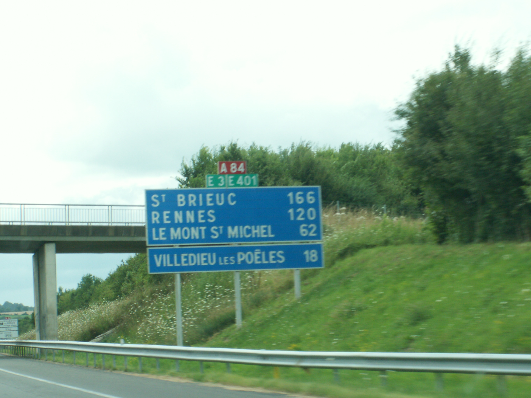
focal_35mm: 108
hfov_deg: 18.2
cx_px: 294
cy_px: 197
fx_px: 1656
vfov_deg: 13.7
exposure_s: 1/60
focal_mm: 15.4
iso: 50
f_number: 8
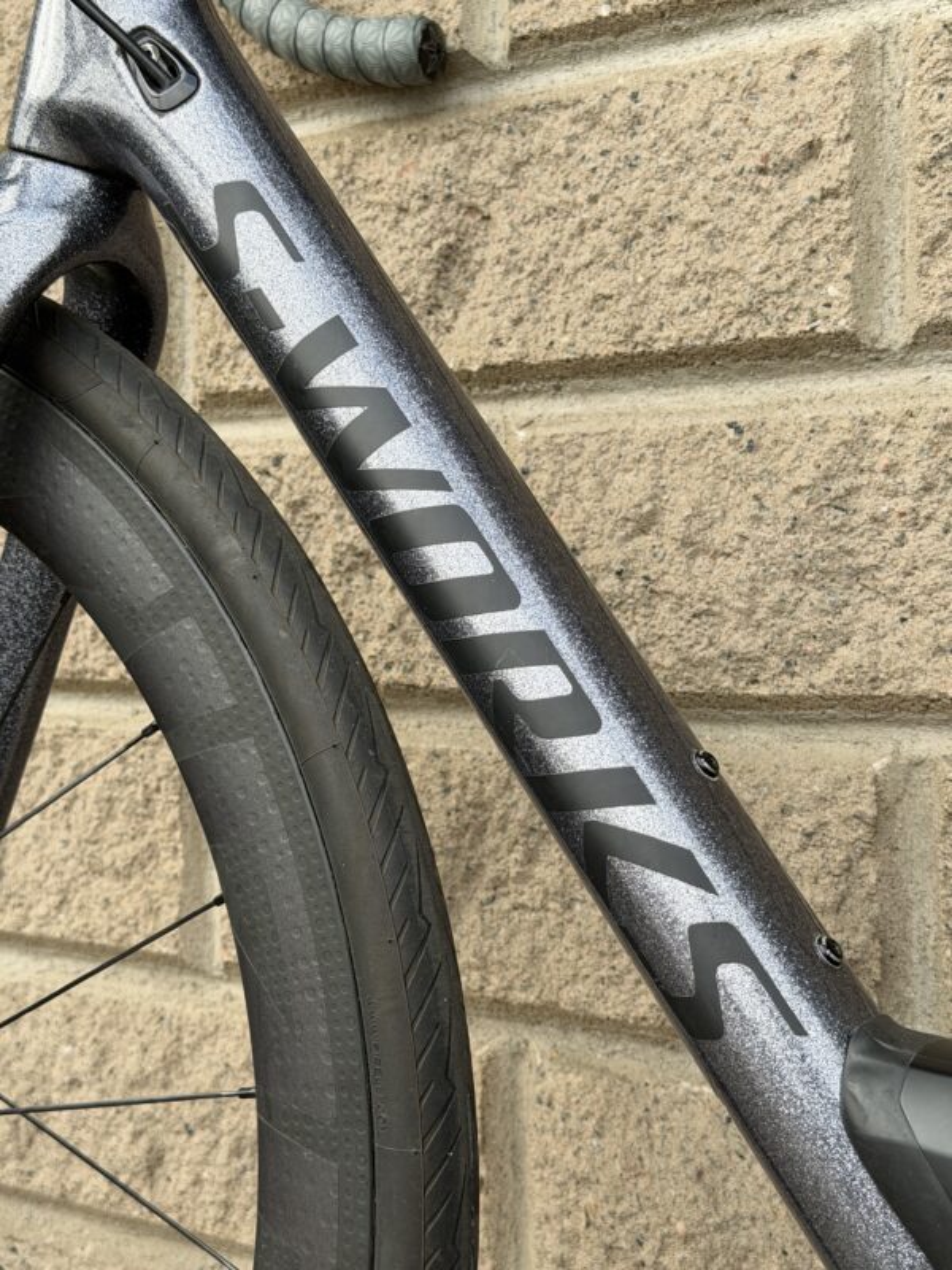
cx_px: 476
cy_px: 635
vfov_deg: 39.7
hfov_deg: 30.3
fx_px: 1760
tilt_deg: -2.0
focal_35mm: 48
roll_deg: +0.4
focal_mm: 6.76
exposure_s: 1/484
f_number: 1.78
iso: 64
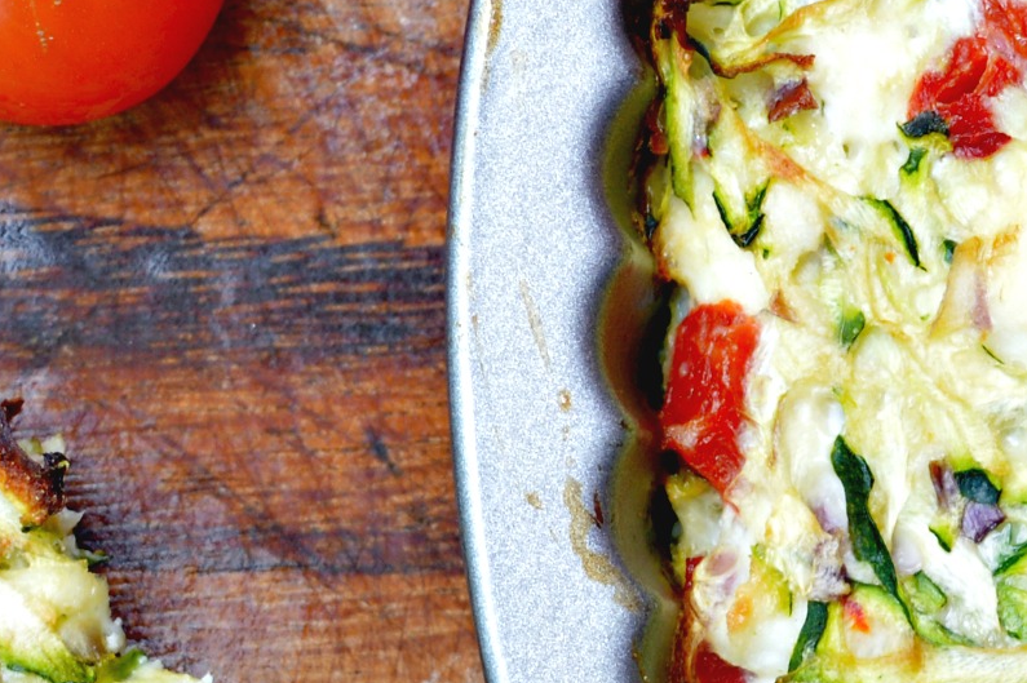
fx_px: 8042
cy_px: 503
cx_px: 1042
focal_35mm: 282
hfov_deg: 7.3
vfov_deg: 4.9
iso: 100
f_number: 5.6
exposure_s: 1/80
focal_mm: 45
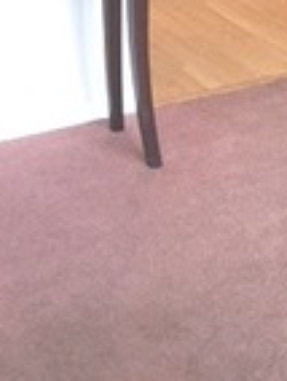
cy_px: -172
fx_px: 1080
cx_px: 207
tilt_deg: -10.4
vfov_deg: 18.1
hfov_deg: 15.1
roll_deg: +0.2
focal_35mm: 98
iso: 40
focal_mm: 4.15
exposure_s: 1/30
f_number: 2.2
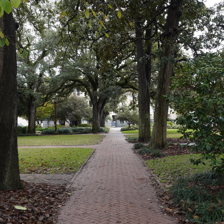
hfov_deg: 41.8
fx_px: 293
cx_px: 102
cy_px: 107
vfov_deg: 41.9
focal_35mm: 40
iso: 500
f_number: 10
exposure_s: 1/100
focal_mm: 28
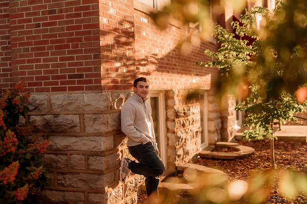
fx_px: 426
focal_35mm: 50
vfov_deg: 27.0
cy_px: 102
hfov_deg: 39.6
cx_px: 154
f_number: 1.4
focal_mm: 50
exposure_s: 1/1600
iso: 250
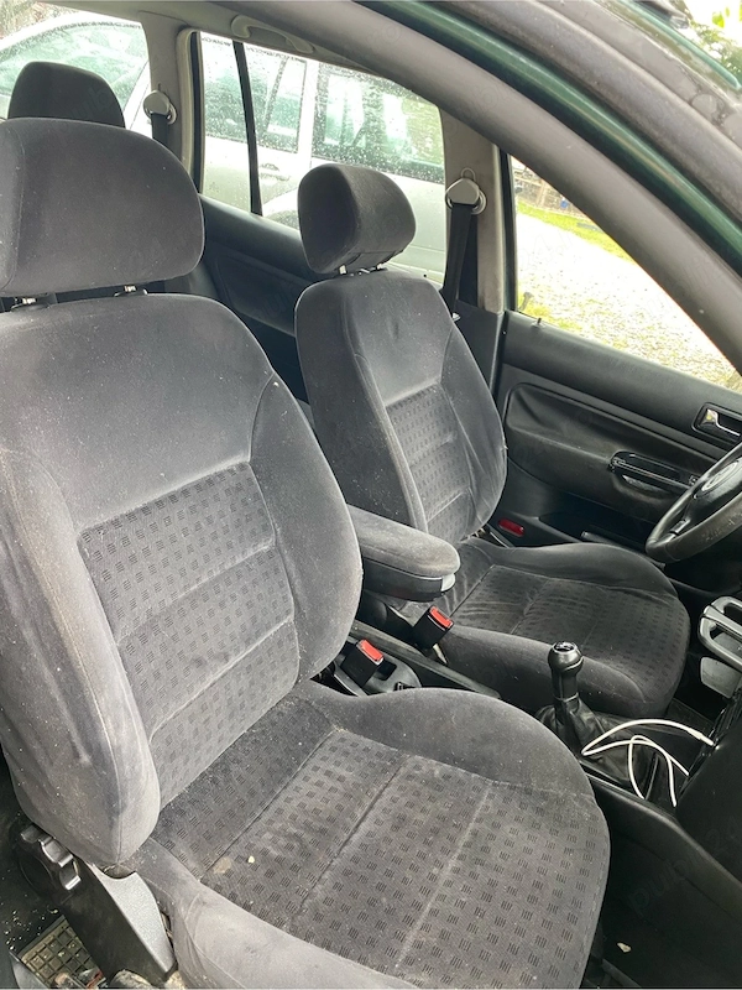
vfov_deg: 67.3
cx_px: 371
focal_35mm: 26
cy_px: 495
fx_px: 743
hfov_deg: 53.1
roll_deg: -11.8
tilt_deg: -26.0
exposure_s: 1/60
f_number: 1.8
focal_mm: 4.25
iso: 250
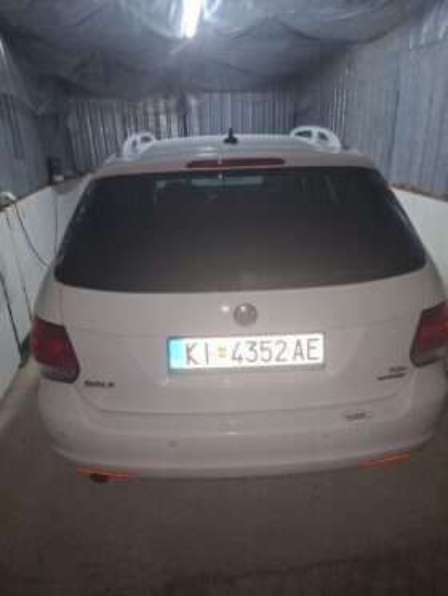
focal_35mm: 23
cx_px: 224
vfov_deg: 73.9
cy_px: 298
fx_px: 397
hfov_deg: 58.9
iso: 250
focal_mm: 5.54
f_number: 1.8
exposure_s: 1/100
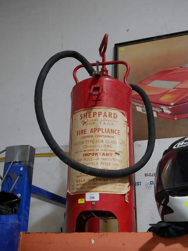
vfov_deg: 44.8
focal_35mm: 42
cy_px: 126
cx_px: 94
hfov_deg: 34.4
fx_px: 304
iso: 800
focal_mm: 21
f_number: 4.6
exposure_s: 1/60
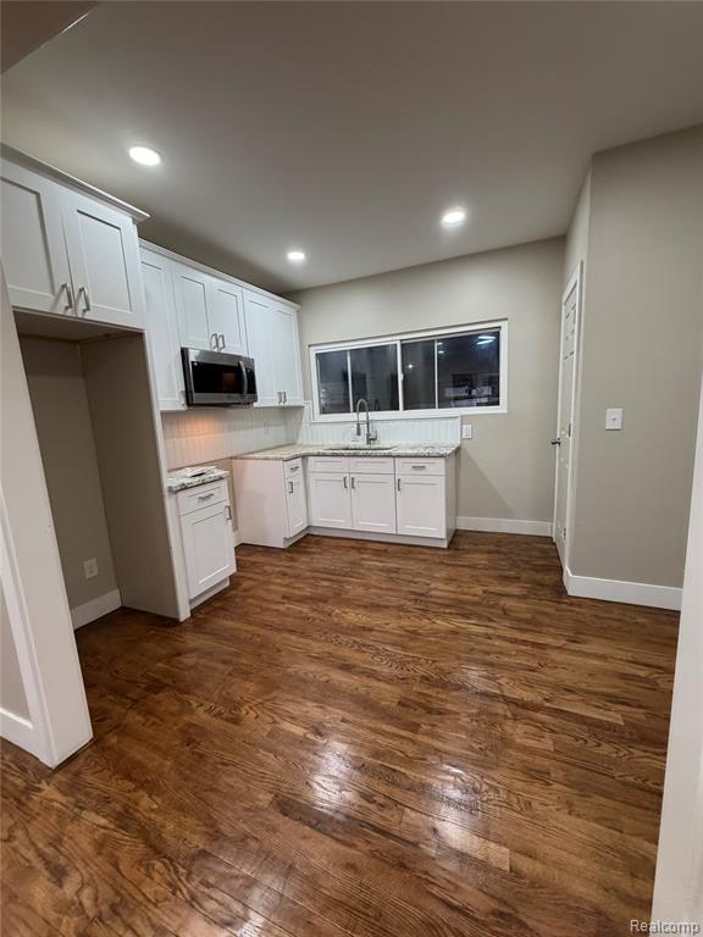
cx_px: 352
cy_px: 468
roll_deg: +0.7
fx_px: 379
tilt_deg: -11.0
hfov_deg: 85.7
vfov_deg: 102.1
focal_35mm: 14
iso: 250
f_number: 2.2
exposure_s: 1/60
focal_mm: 2.22
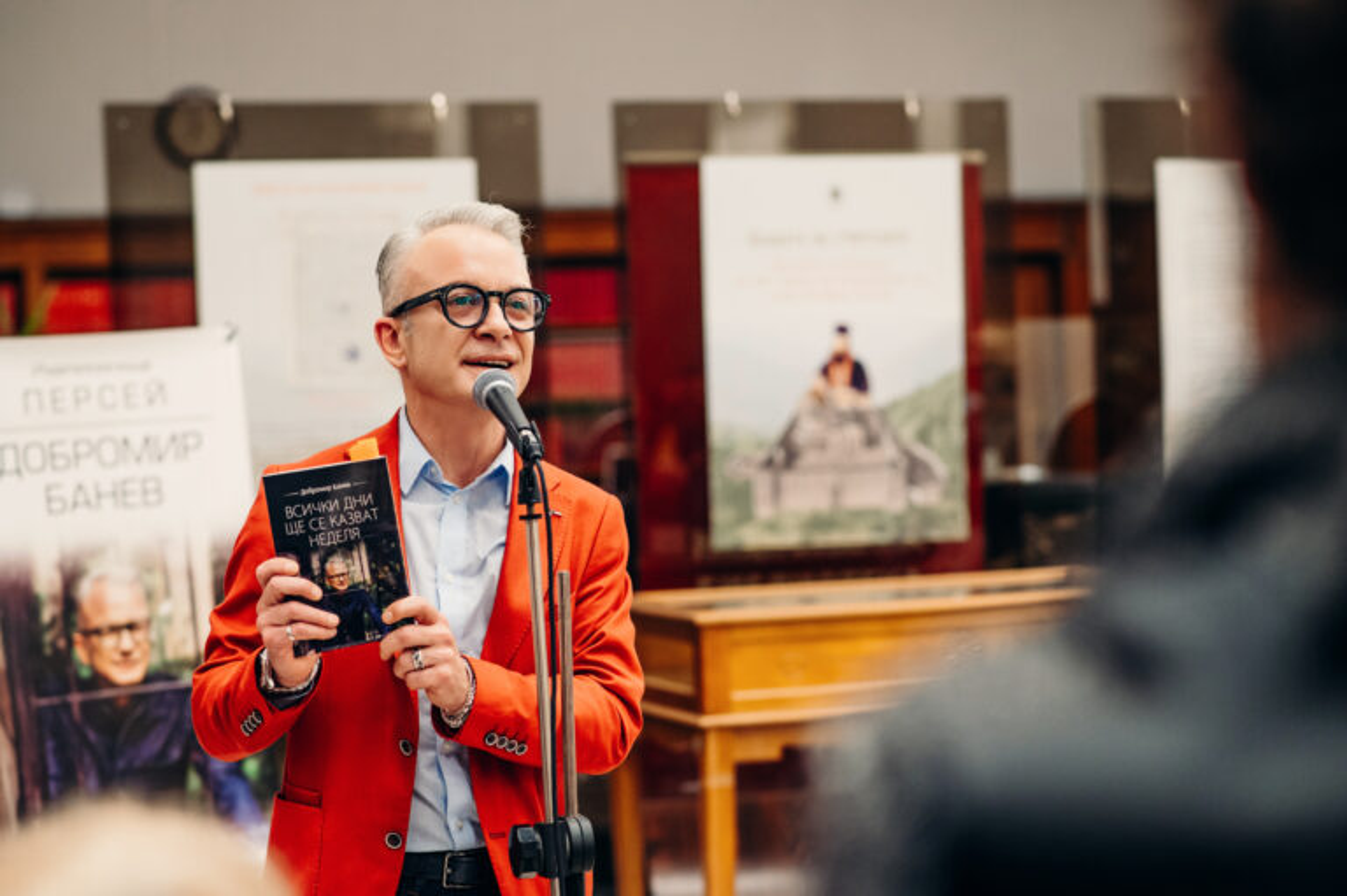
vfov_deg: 16.1
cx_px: 674
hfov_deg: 23.9
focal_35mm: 85
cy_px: 448
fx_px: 3178
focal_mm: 85
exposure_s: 1/500
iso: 1600
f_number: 2.8
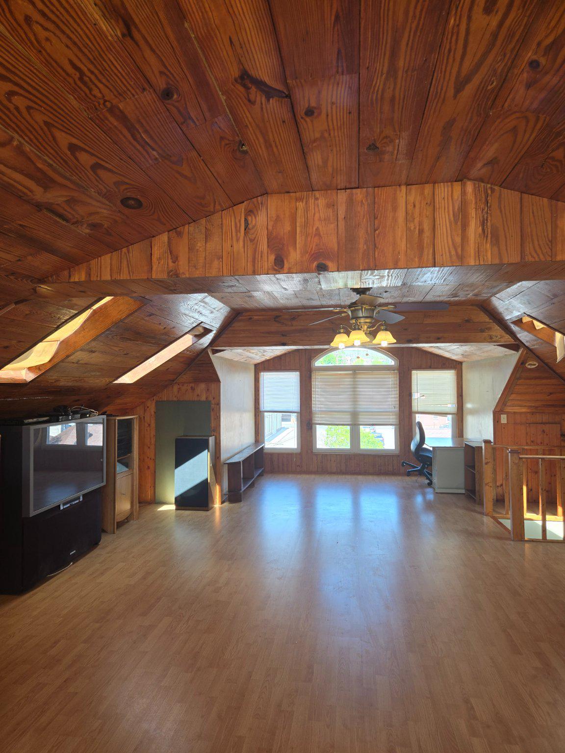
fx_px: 501
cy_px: 376
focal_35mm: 23
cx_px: 282
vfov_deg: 73.9
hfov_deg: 58.9
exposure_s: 1/120
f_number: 1.8
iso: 50
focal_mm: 5.4
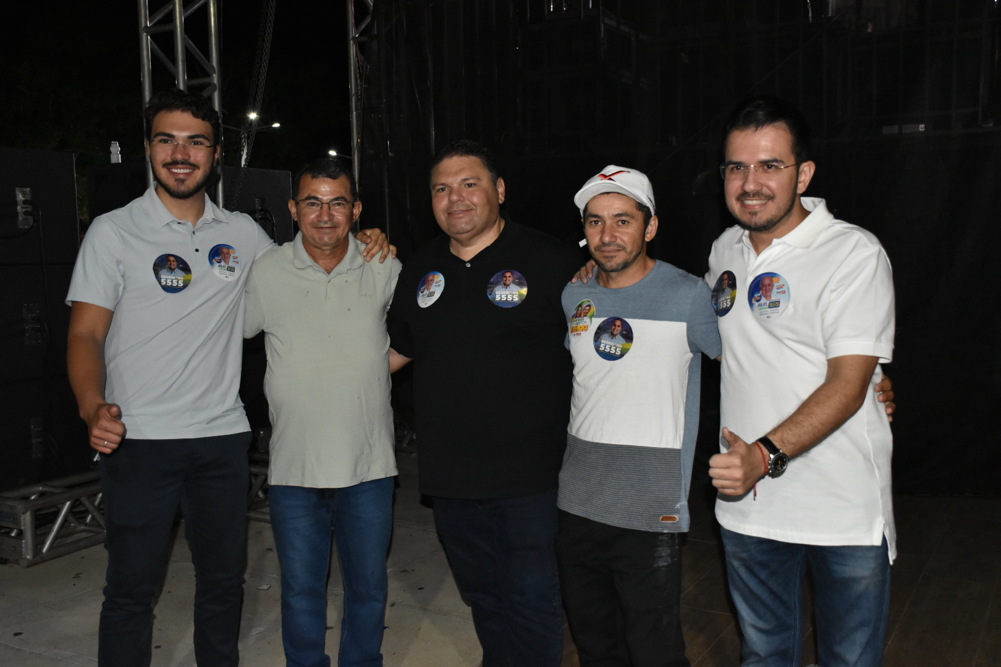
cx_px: 500
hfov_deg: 53.1
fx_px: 1001
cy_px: 334
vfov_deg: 36.9
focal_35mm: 36
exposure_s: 1/100
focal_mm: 24
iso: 2500
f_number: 4.5
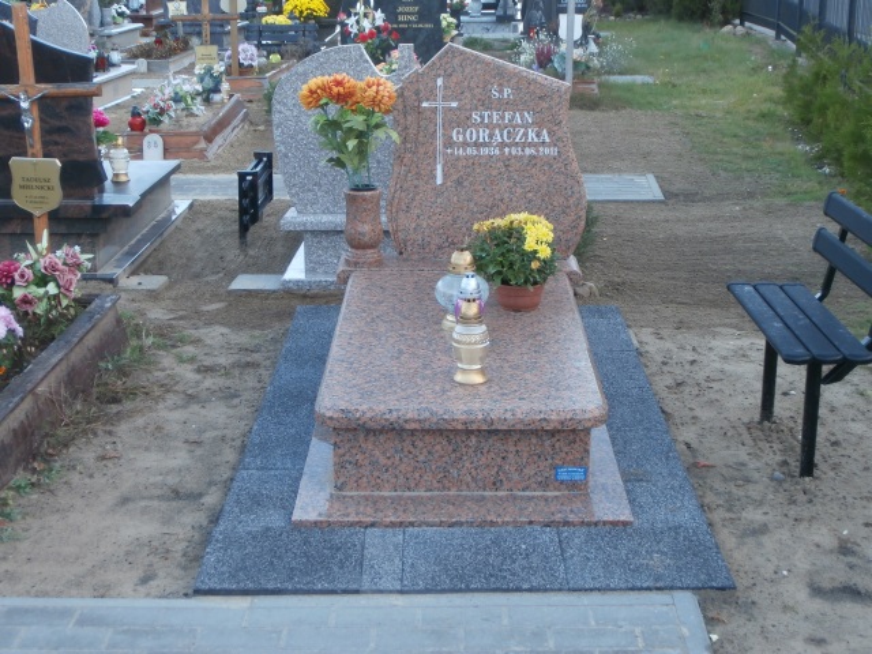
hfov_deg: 40.4
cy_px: 327
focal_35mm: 47
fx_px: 1184
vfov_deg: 30.9
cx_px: 436
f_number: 4.2
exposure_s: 1/50
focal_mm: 8.29
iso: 100
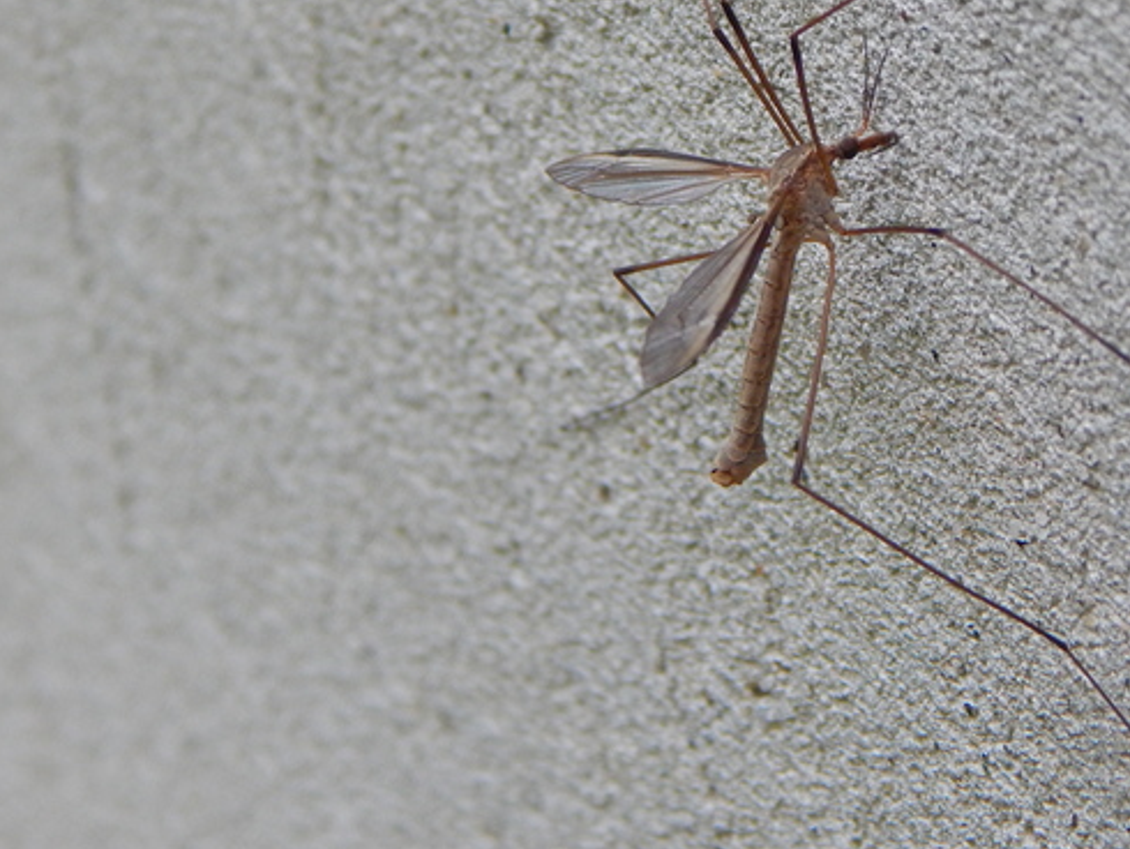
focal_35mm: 120
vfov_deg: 12.3
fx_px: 3919
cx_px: 813
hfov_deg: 16.3
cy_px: 173
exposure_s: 1/250
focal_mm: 12.3
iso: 220
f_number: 4.1
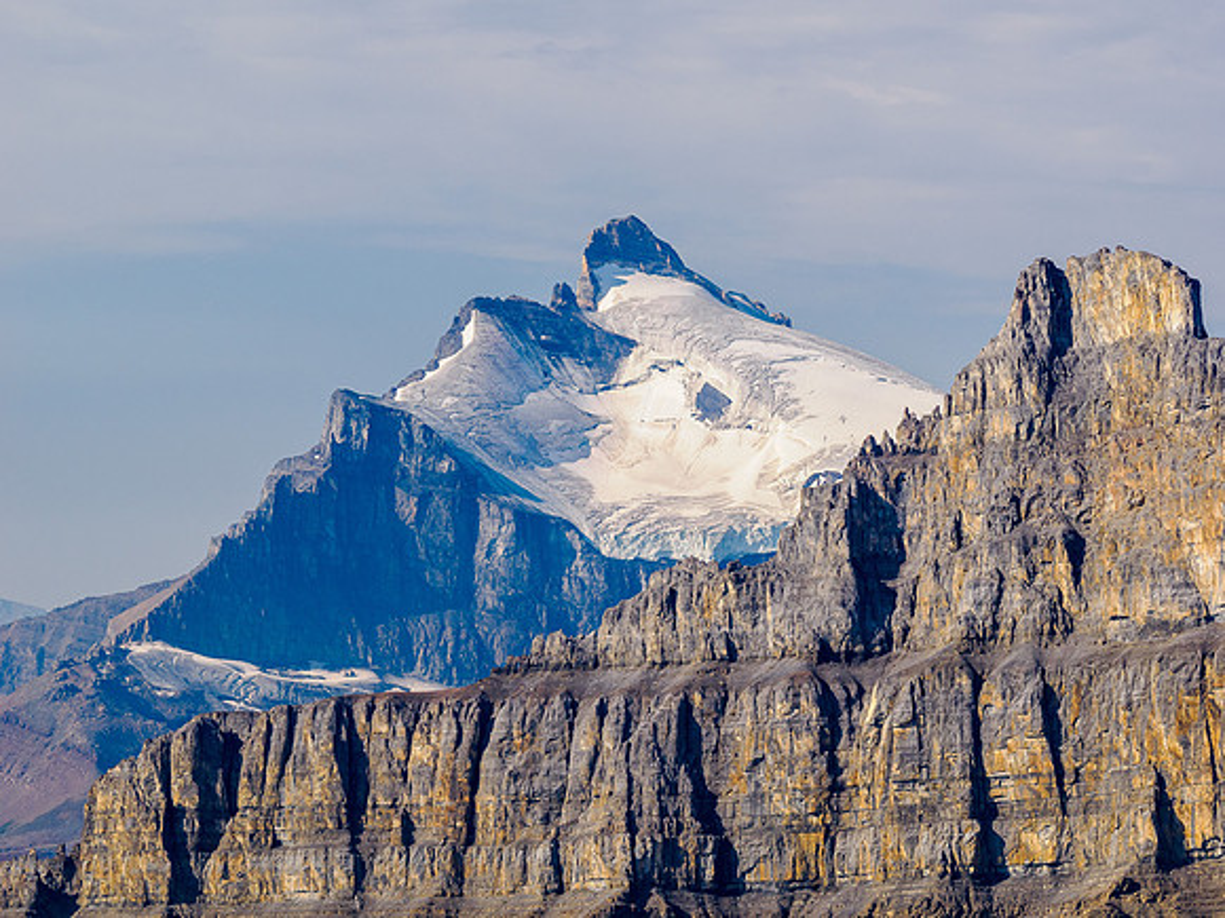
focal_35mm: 148
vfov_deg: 10.0
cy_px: 459
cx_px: 612
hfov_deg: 13.3
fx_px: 5237
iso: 200
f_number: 8
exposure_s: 1/200
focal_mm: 74
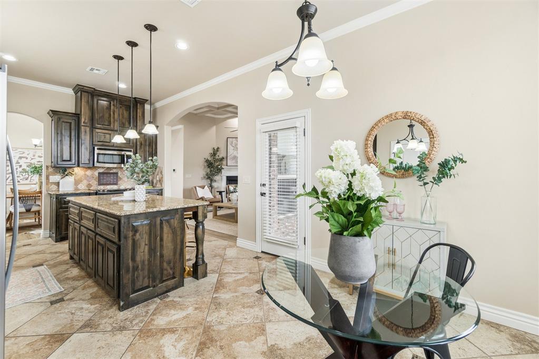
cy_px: 180
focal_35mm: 15
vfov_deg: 77.3
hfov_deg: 100.4
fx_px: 225
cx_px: 270
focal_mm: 10
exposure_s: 1/40
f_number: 6.3
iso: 200
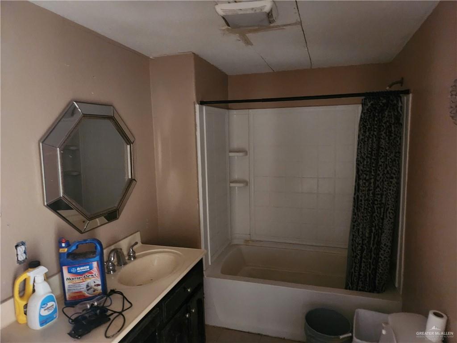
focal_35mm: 23
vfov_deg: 58.9
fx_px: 304
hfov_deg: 73.9
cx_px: 228
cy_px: 172
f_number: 1.8
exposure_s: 1/12
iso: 1250
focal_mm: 5.4
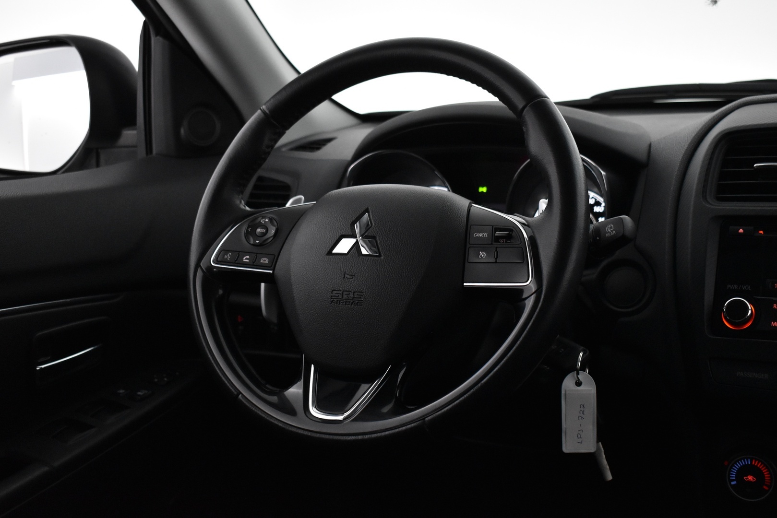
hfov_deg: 43.6
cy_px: 259
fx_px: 971
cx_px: 388
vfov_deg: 29.9
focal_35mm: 45
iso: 3200
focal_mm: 30
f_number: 4.5
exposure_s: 1/80
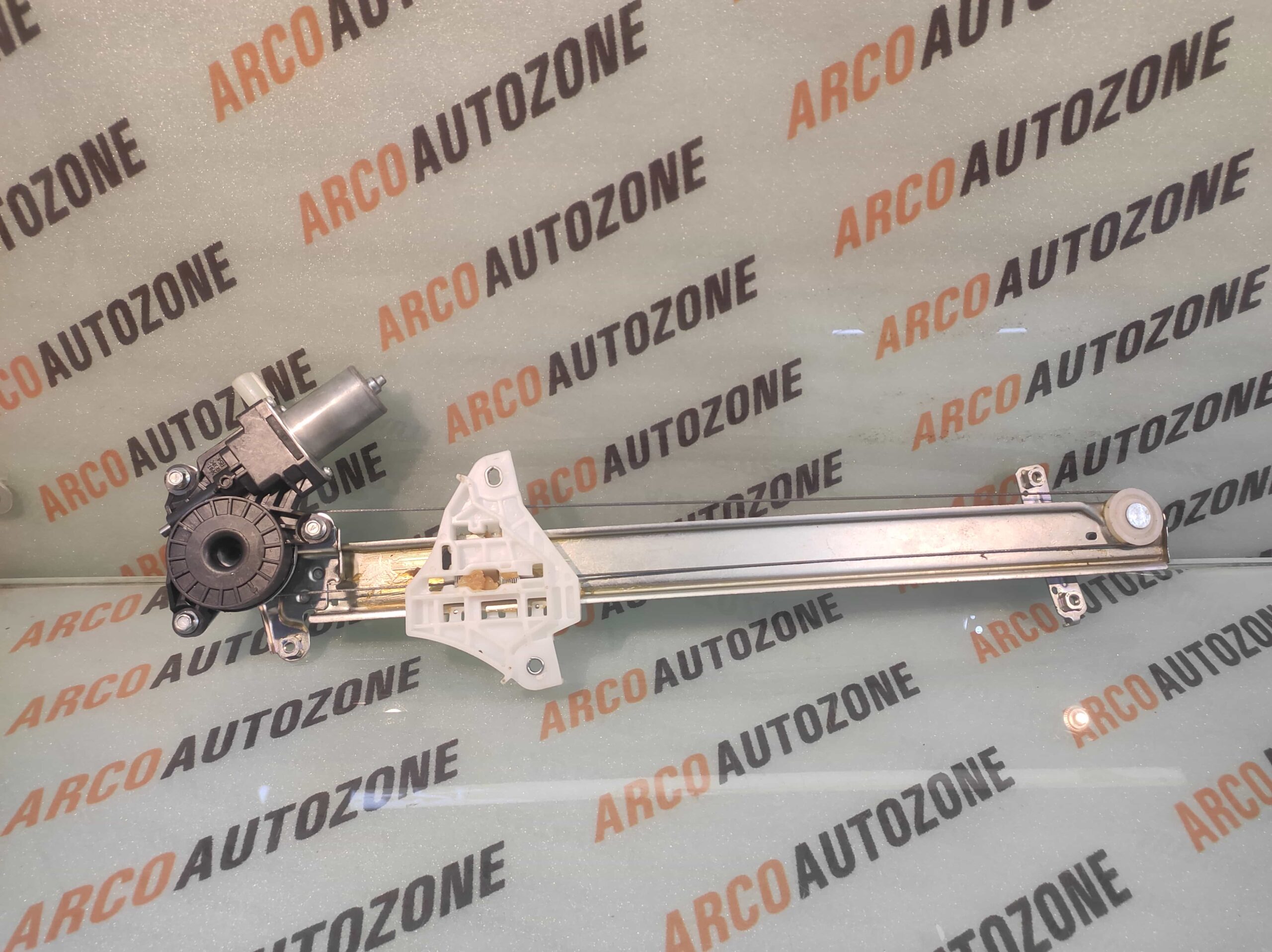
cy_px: 476
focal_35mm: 17
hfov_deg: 91.1
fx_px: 624
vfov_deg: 74.7
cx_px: 636
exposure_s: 1/33
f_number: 1.79
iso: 120
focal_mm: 4.74
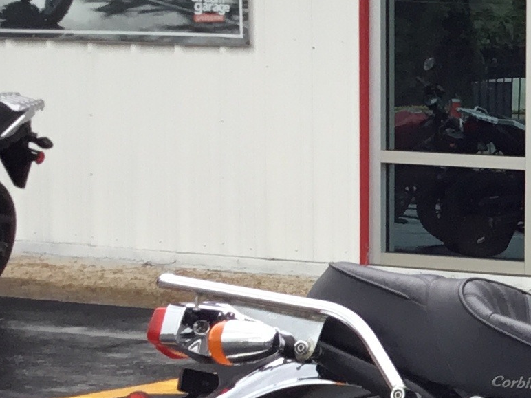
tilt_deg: -5.7
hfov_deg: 13.5
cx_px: 945
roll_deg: -1.6
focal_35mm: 131
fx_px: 2010
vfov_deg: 11.3
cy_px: 344
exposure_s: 1/120
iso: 25
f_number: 2.4
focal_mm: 3.3
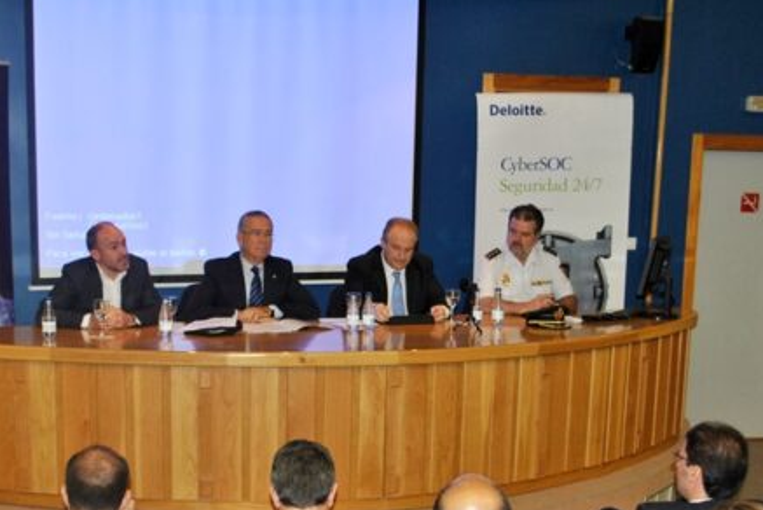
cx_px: 293
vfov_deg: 23.0
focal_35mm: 58
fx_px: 1230
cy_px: 433
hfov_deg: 34.3
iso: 200
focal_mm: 22
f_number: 4
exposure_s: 1/60
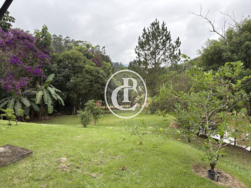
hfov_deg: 67.3
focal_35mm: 26
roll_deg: +0.7
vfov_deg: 53.1
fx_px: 189
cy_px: 94
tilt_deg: -5.9
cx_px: 126
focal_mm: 5.96
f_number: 1.6
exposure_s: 1/987
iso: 64
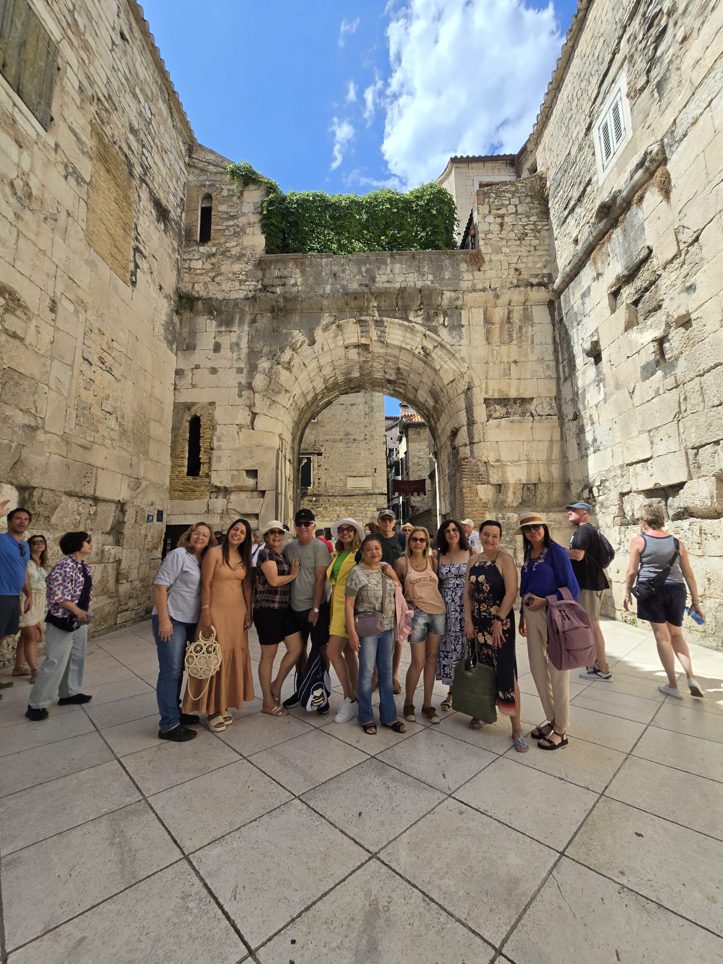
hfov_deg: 89.9
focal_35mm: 13
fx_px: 362
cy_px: 482
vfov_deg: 106.2
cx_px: 362
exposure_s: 1/2010
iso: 50
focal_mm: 2.2
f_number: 2.2
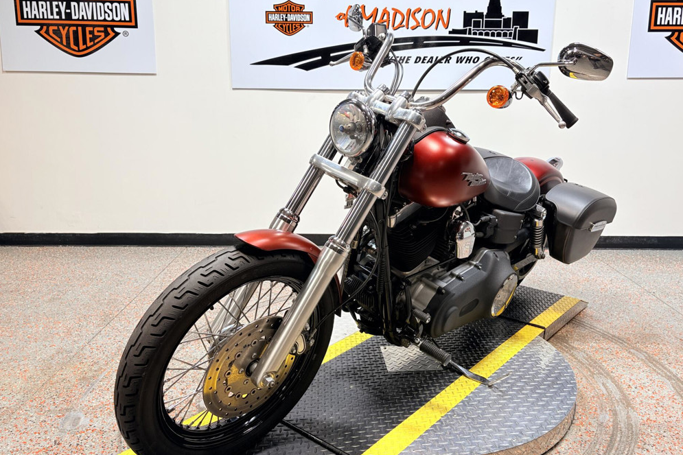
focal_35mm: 29
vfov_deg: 44.9
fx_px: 550
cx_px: 359
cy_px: 205
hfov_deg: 63.6
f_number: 1.6
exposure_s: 1/120
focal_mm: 5.96
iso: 40
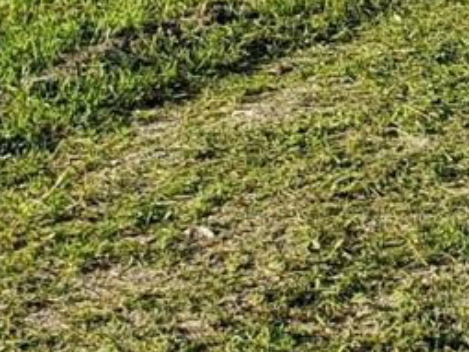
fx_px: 2207
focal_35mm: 163
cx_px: 688
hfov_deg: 11.6
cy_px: -92
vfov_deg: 9.0
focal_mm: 4.3
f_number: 2.4
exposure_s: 1/1126
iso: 50
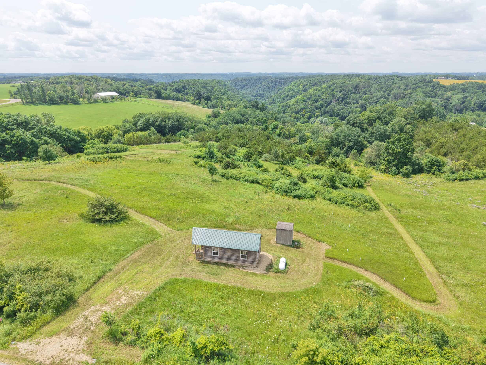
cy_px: 180
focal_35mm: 25
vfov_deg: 54.9
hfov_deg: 69.4
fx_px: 351
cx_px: 237
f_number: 1.8
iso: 410
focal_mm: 8.67
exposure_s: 1/3000
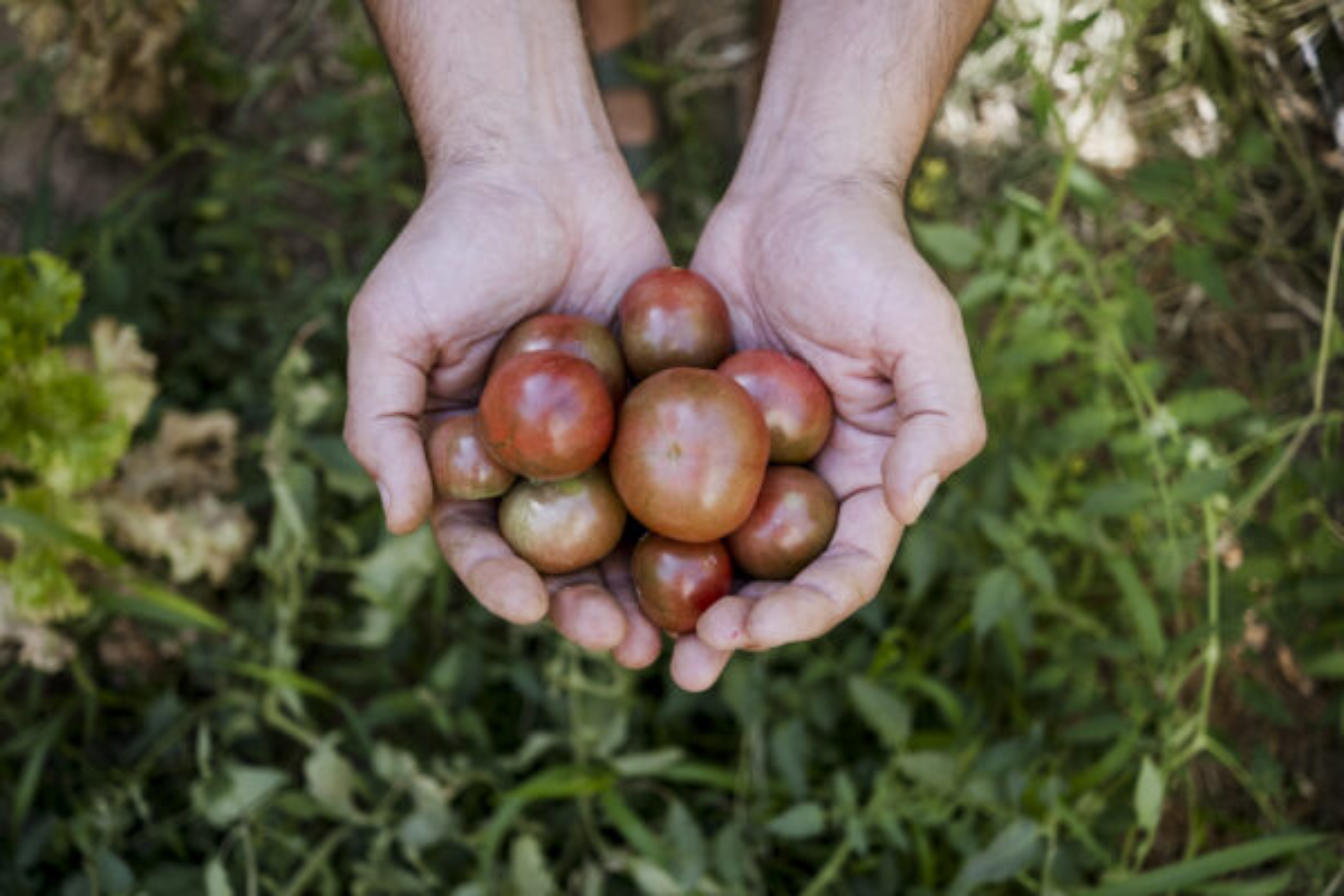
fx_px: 1531
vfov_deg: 32.6
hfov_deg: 47.4
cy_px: 448
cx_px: 672
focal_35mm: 41
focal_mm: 27
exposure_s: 1/250
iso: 160
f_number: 2.8
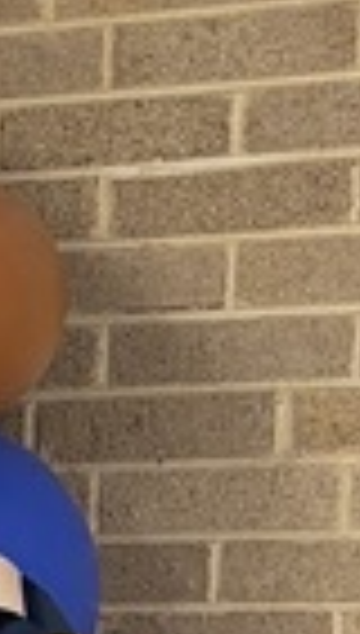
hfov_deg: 5.1
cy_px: 958
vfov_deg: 10.1
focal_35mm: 205
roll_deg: +0.4
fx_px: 3456
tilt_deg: -7.6
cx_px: -1269
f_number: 1.6
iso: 125
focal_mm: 5.96
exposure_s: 1/60
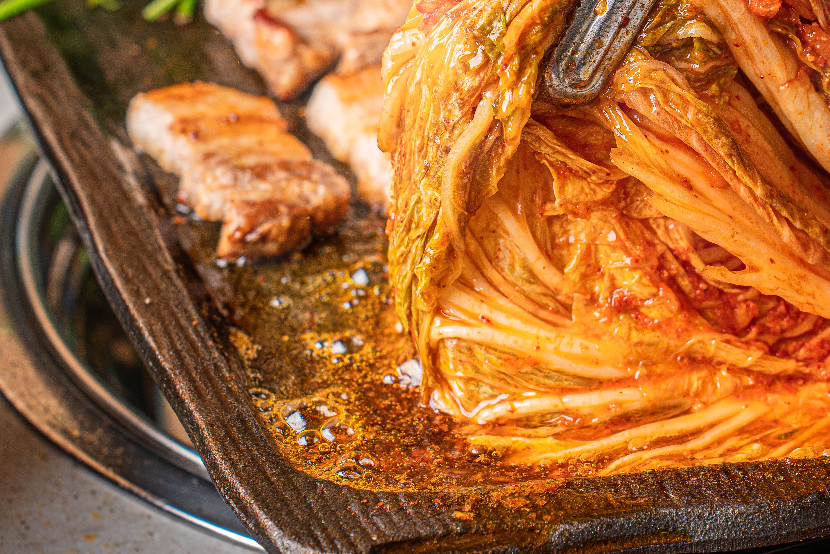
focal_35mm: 144
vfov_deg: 9.5
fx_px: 3320
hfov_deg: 14.2
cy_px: 125
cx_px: 662
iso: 100
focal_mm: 75
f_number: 5
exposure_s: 1/125
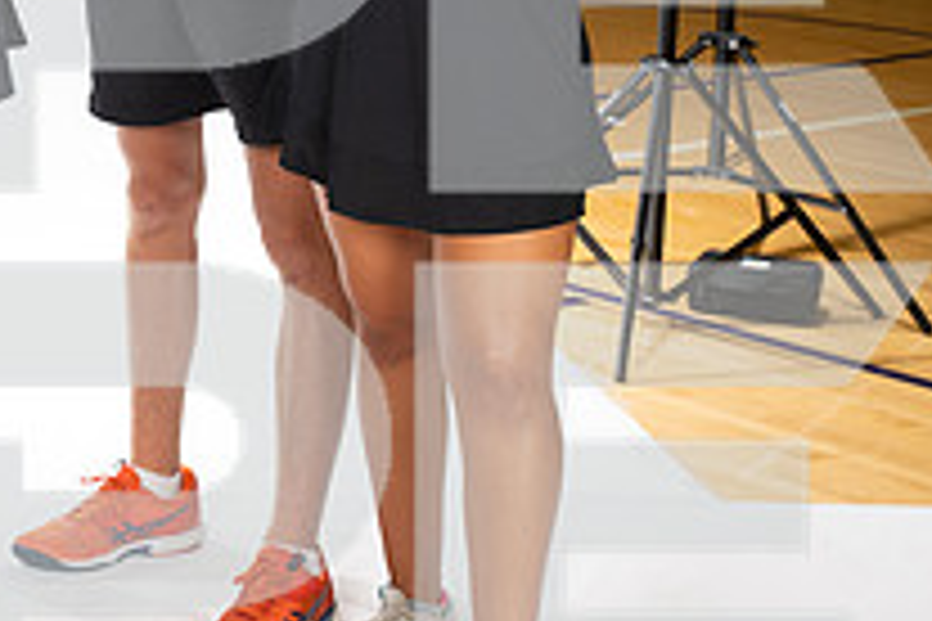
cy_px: -43
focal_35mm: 112
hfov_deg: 17.4
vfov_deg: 12.1
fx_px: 2899
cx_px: -198
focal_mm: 40
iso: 800
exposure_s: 1/320
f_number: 7.1
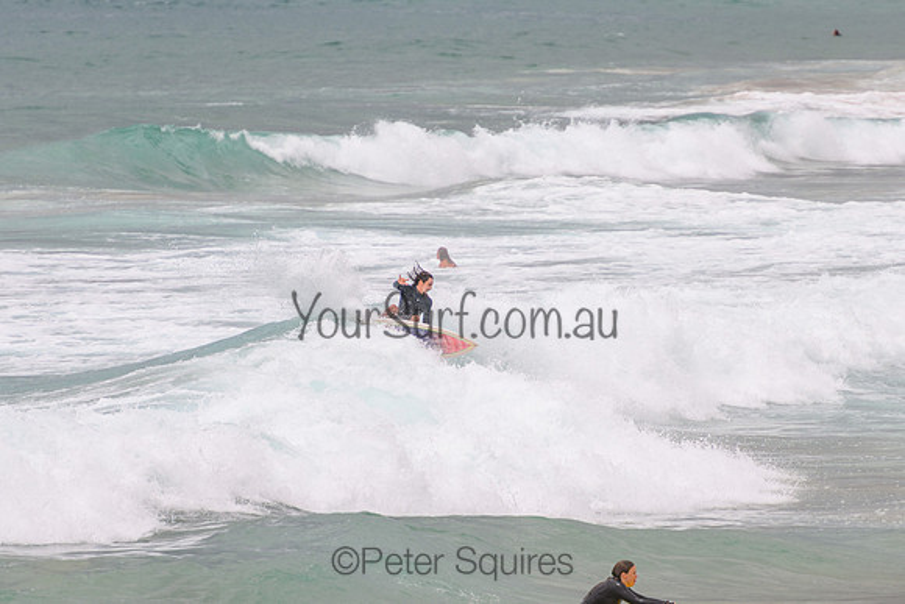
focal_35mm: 550
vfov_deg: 2.5
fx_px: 13837
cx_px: 439
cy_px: 280
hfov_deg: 3.7
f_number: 5.6
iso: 140
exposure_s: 1/2000
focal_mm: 400
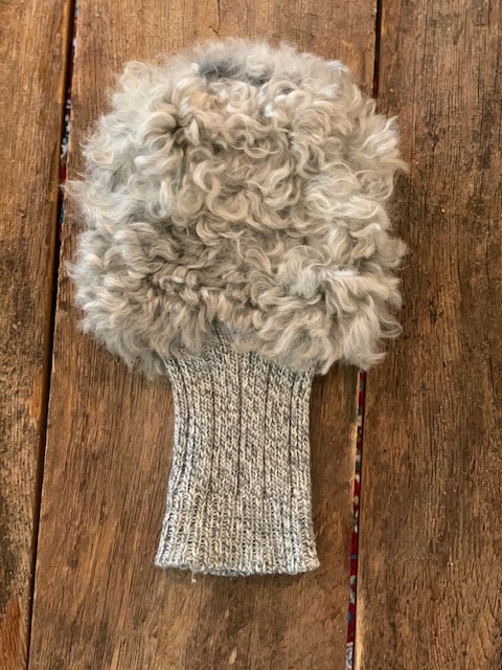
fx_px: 1005
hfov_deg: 28.0
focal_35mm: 52
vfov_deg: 36.8
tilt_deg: -83.2
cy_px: 335
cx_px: 251
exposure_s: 1/33
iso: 400
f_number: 2.4
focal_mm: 6
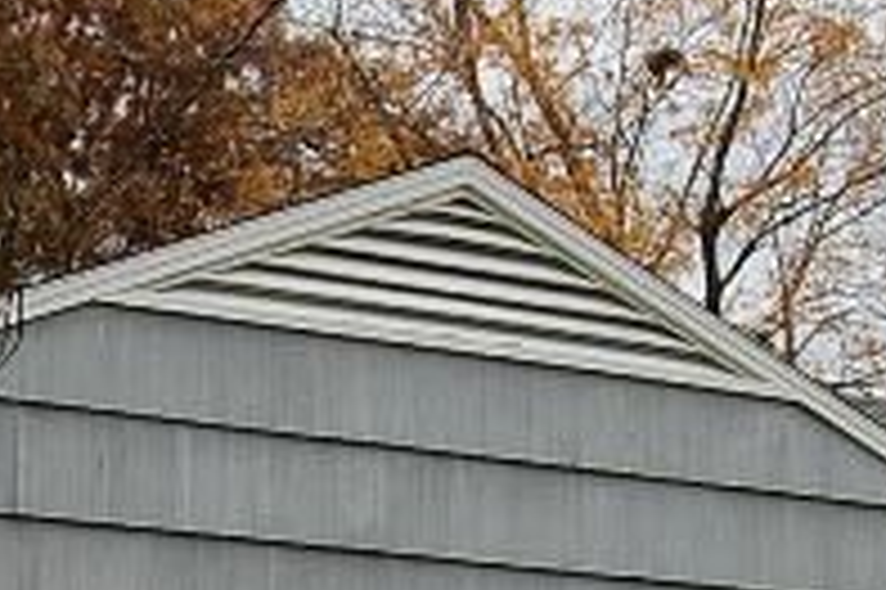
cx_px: 162
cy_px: 887
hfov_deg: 17.3
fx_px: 2877
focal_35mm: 117
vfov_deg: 11.2
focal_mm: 24
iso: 200
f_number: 5.6
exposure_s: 1/125
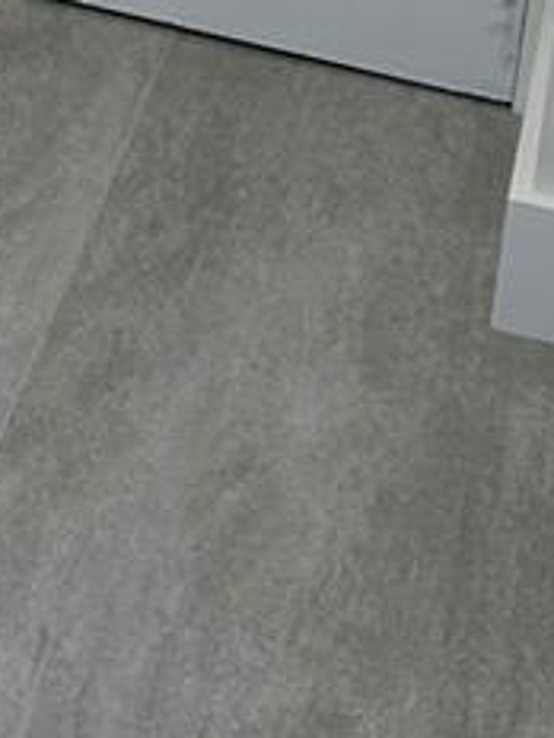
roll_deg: -3.4
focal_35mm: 124
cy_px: -662
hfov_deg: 11.1
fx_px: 2646
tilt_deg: -14.9
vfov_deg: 13.8
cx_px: -446
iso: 64
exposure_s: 1/167
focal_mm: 6.86
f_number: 1.78
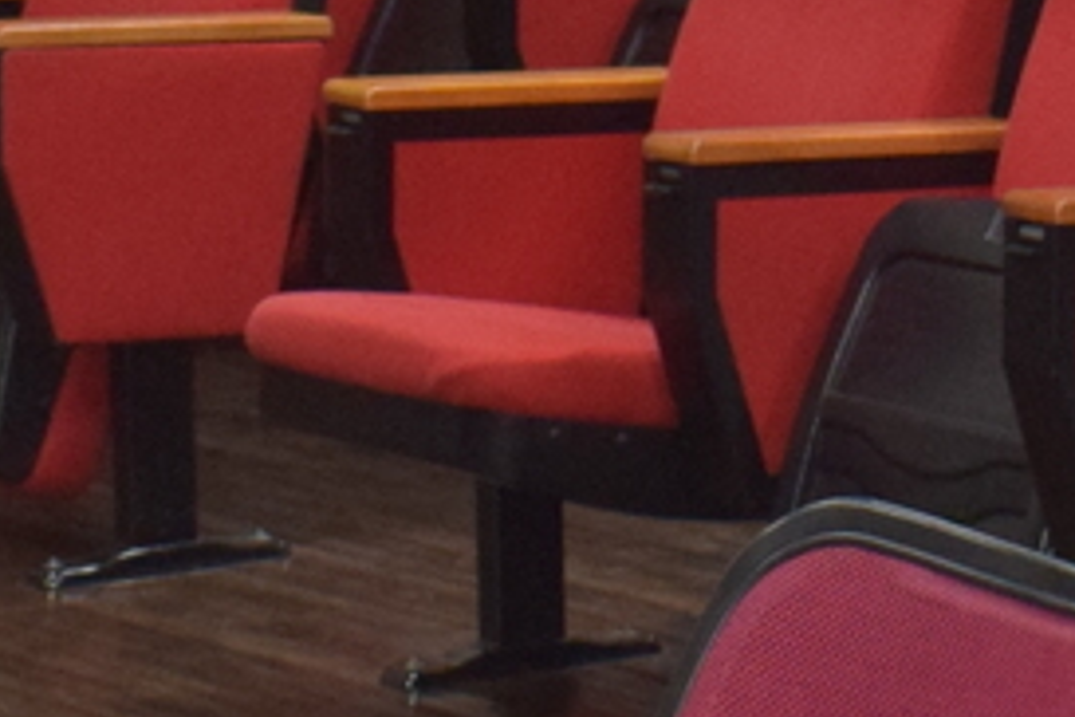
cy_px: -225
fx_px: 7241
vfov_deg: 5.6
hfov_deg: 8.3
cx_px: 1681
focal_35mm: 243
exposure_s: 1/60
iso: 1250
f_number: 6.3
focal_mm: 23
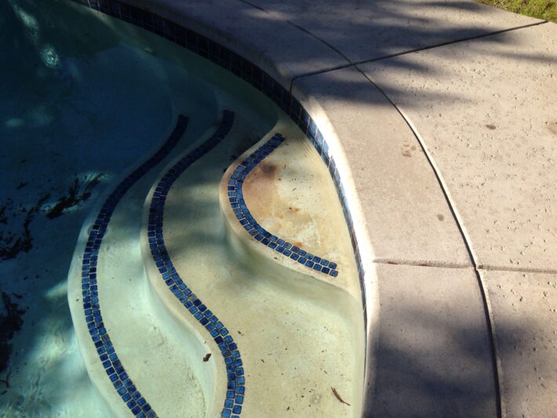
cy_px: 209
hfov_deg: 55.3
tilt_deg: -45.1
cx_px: 278
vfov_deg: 43.0
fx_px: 531
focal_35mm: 33
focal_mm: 4.12
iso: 50
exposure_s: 1/1178
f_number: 2.4
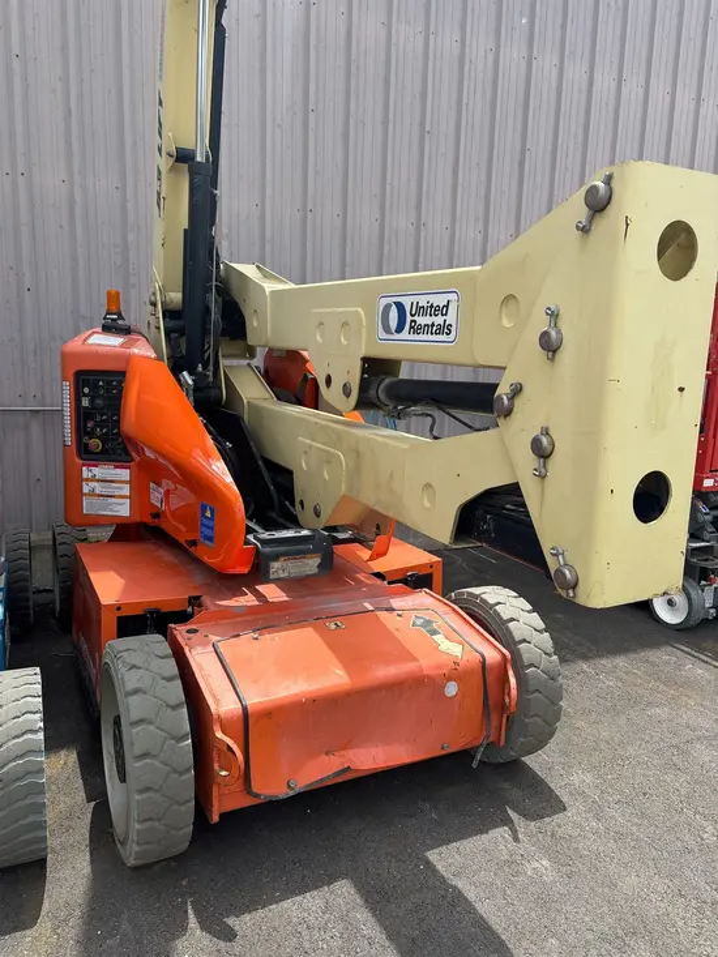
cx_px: 359
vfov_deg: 67.3
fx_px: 719
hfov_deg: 53.1
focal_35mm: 26
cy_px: 478
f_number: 1.6
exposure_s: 1/1751
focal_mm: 5.96
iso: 50
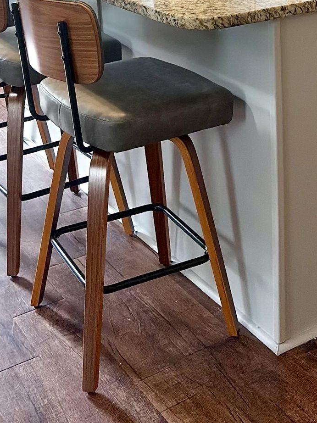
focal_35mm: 65
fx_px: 794
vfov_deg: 27.0
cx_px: 209
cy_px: -61
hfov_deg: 22.5
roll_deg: +1.3
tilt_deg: -8.1
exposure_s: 1/60
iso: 200
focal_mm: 5.96
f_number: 1.6
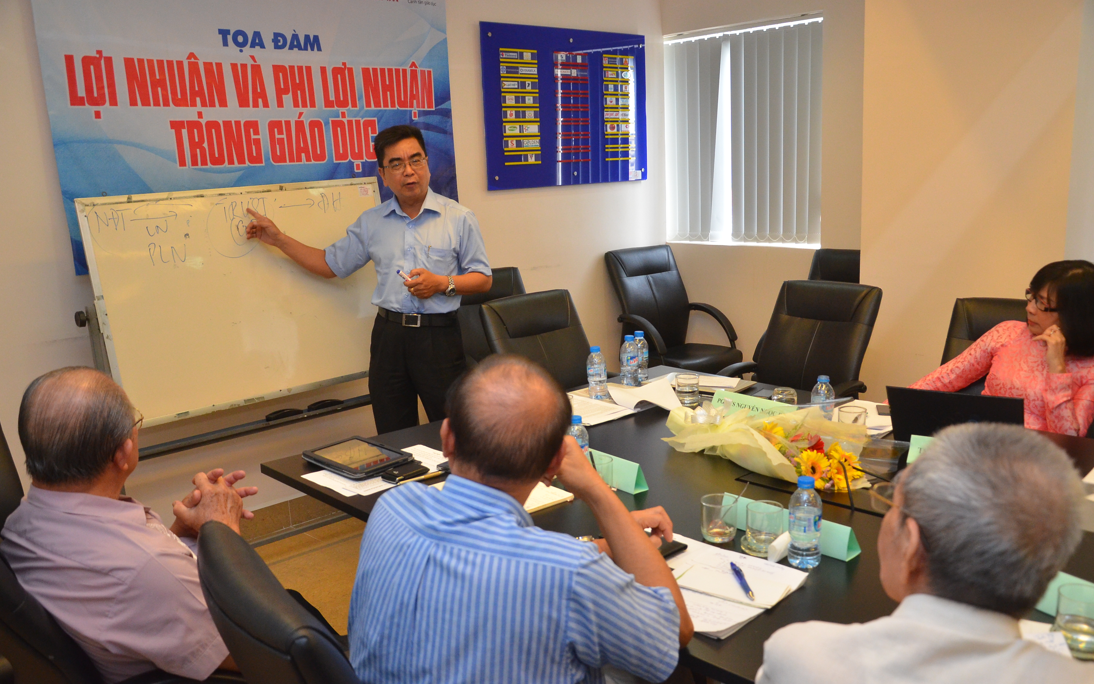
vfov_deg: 38.8
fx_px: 969
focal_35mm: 33
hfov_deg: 58.9
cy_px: 355
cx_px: 546
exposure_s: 1/160
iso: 1600
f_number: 3.8
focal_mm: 21
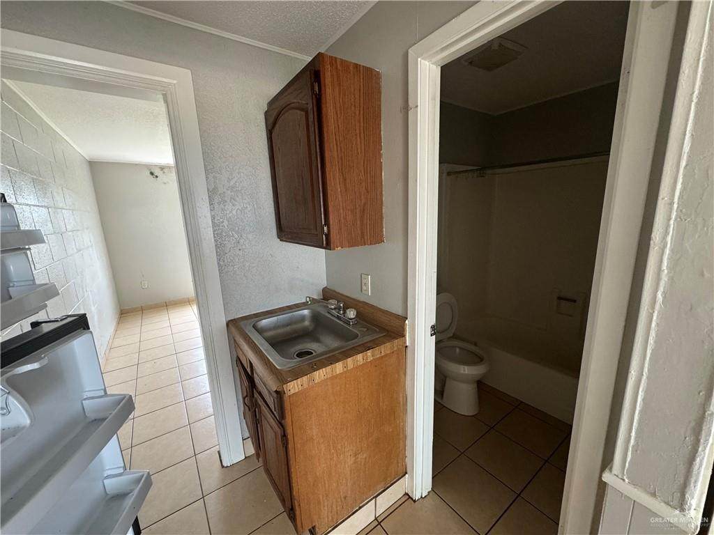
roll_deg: +1.6
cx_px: 357
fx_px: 289
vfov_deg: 85.7
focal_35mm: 14
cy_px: 268
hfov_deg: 102.1
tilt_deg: -11.3
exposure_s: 1/99
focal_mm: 2.22
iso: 250
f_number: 2.2
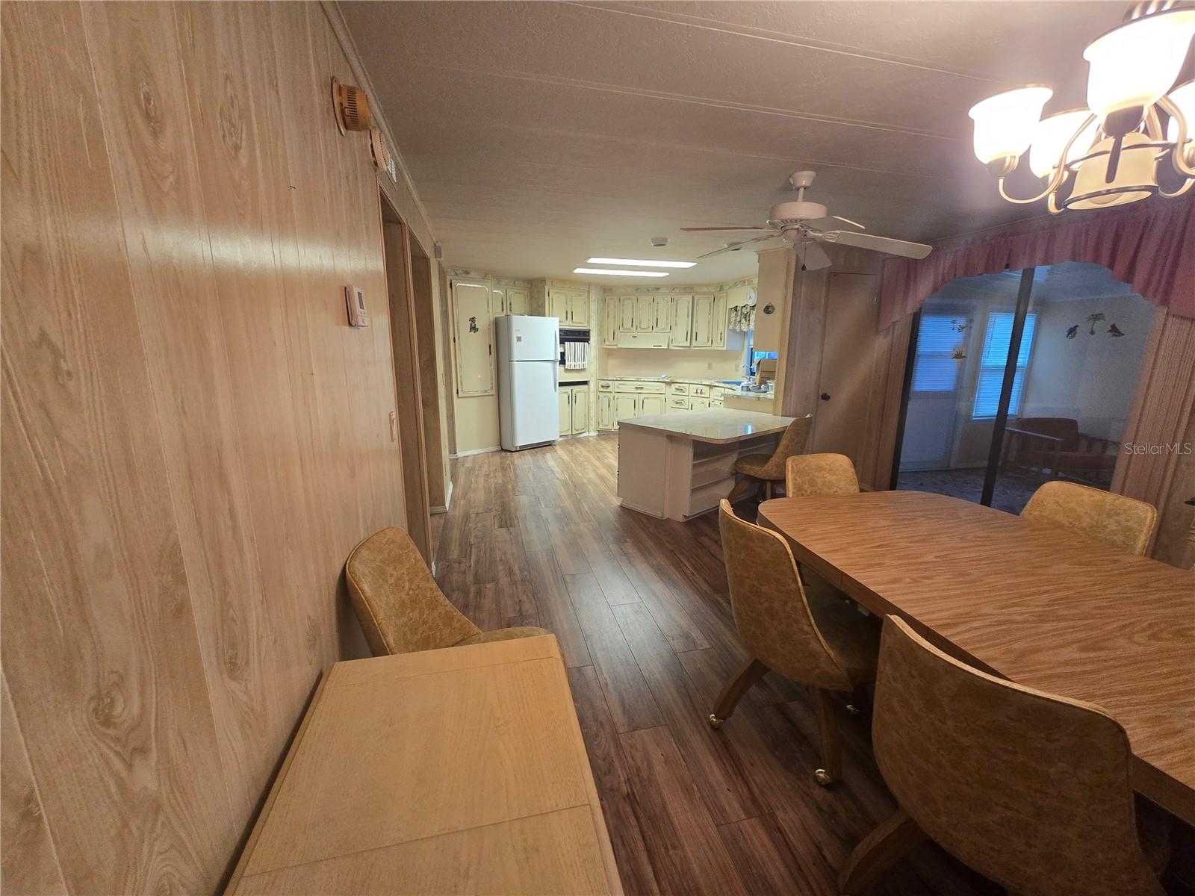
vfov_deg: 89.9
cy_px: 448
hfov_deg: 106.2
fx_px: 449
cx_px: 598
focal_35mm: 13
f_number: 2.2
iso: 320
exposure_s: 1/60
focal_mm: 2.2
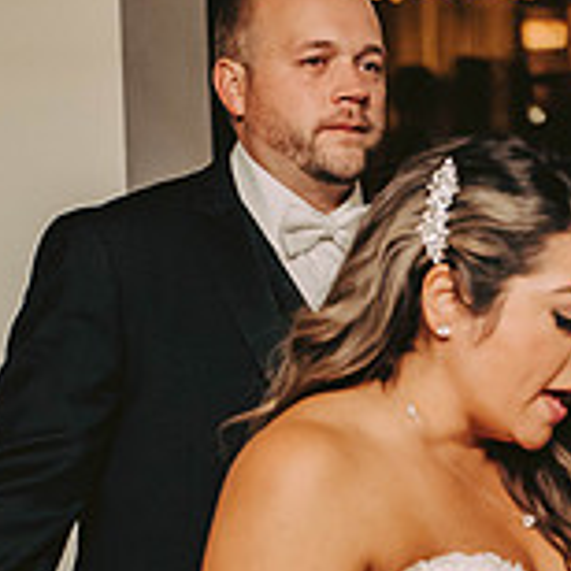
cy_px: 547
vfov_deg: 8.7
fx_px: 3714
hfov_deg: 8.7
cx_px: 575
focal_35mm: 199
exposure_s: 1/200
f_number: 3.2
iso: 2000
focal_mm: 62
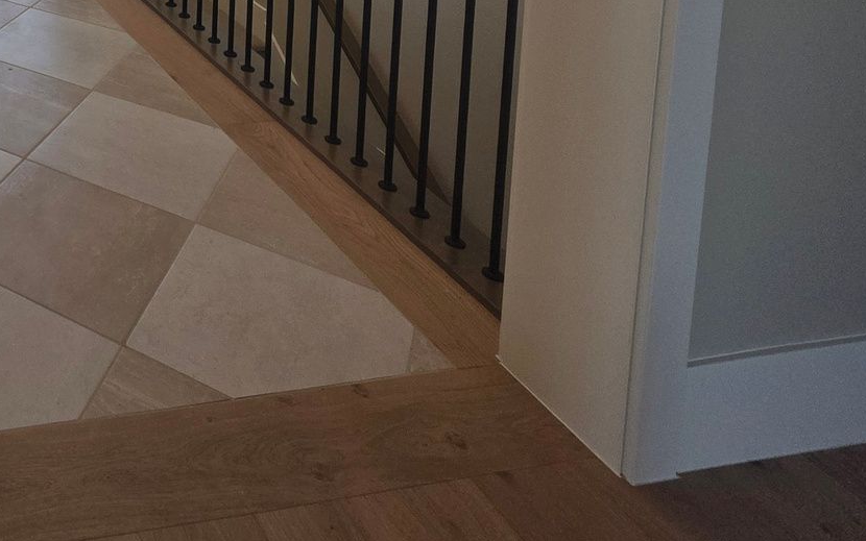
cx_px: -106
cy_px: -240
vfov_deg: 27.6
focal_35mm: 34
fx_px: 803
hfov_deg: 42.9
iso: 50
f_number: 1.9
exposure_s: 1/120
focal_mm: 2.2
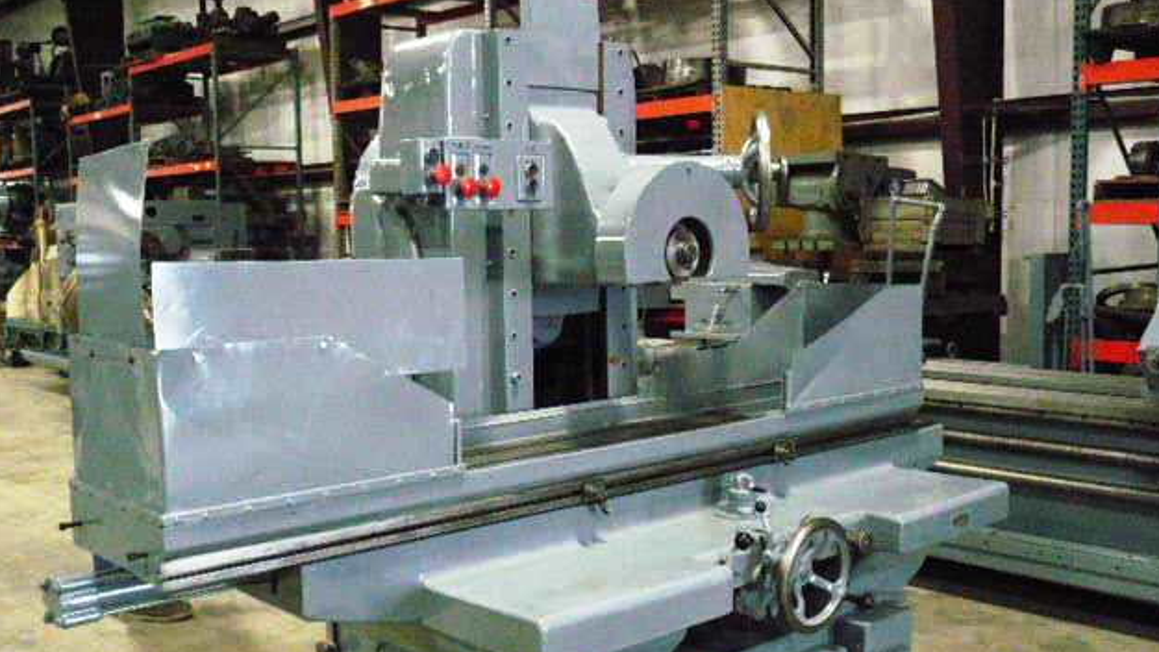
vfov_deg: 30.4
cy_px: 348
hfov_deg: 51.6
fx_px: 1198
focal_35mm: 39
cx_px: 578
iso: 800
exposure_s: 1/20
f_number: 2.8
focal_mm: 5.8
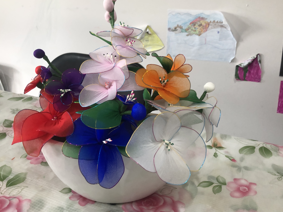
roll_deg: +0.1
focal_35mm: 33
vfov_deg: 42.8
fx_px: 270
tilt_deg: -20.7
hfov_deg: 55.3
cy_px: 91
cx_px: 137
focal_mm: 4
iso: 50
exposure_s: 1/17
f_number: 1.8
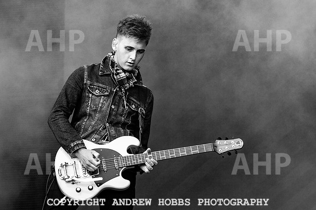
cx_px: 135
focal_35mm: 294
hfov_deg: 7.0
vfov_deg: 4.7
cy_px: 84
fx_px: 2577
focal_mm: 200
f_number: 5.6
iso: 2500
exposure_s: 1/640
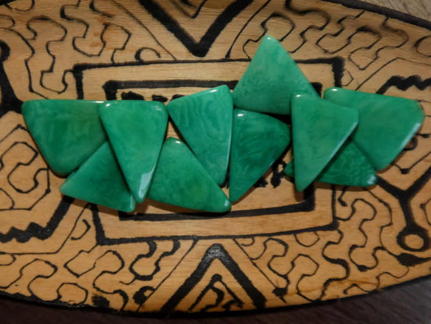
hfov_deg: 81.7
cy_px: 162
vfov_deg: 66.0
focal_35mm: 20
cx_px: 216
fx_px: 249
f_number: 2.8
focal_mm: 3.6
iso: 250
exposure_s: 1/8
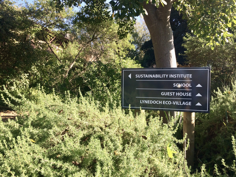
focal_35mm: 29
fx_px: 198
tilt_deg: -2.9
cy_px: 88
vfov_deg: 48.2
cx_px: 118
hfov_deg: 61.7
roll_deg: -0.5
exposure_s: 1/533
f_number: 2.2
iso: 32
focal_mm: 4.15
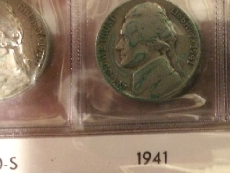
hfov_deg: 32.2
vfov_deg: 24.4
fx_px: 392
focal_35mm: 59
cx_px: 168
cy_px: 30
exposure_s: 1/15
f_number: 2.2
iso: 500
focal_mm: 4.15
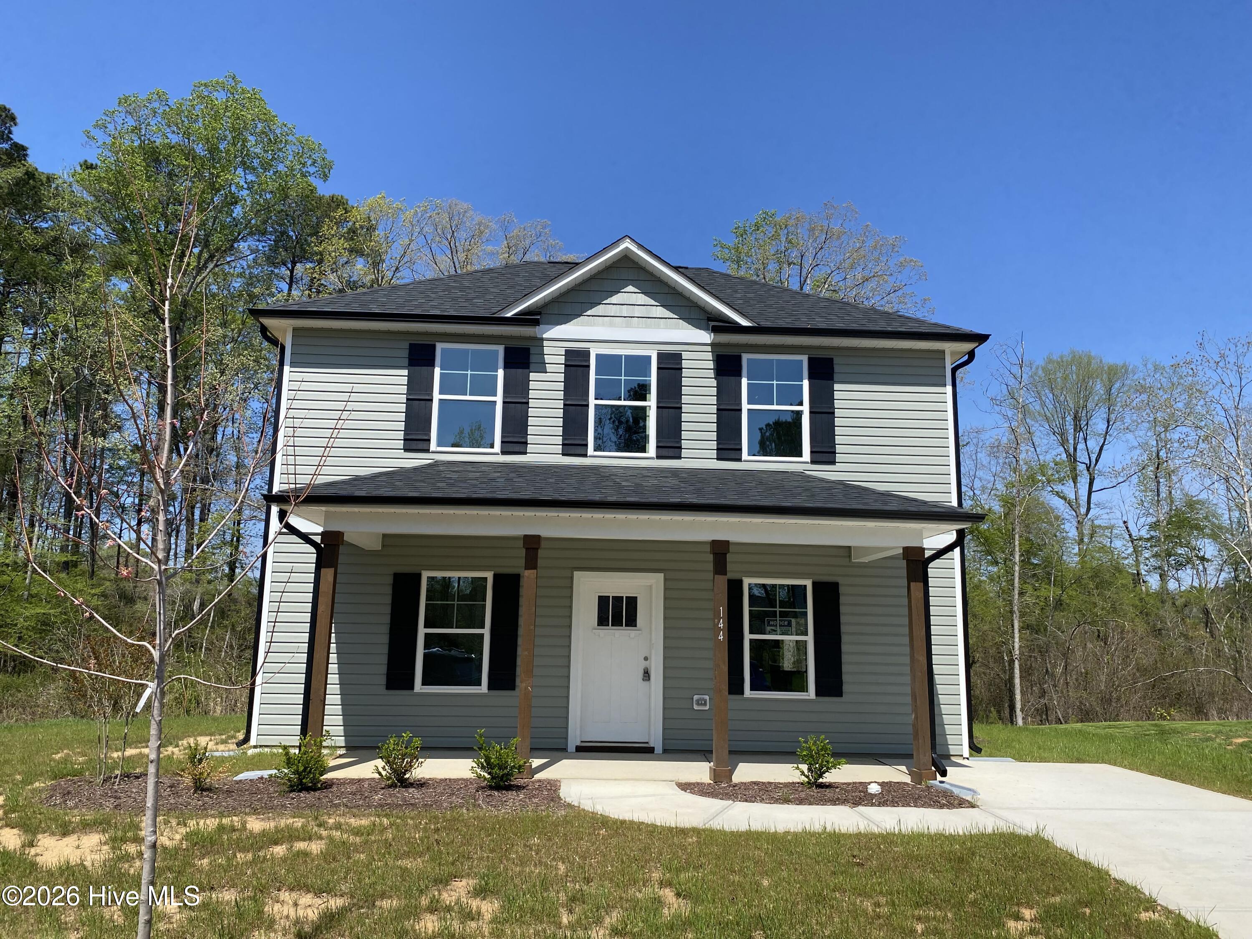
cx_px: 626
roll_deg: -1.4
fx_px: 940
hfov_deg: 67.3
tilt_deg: +10.4
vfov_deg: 53.1
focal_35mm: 26
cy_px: 470
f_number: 1.8
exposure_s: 1/3040
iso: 32
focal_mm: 4.25
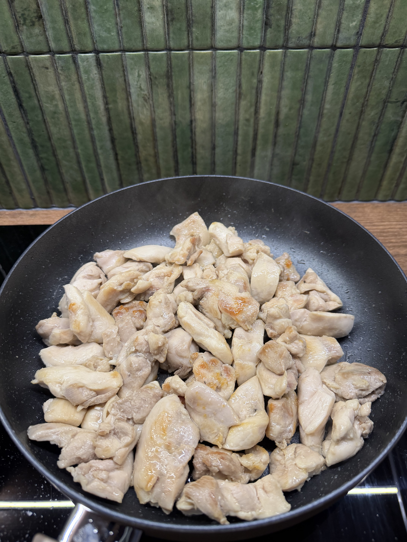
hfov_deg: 56.8
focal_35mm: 24
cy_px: 271
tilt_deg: -46.4
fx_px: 376
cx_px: 204
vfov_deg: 71.6
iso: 200
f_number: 1.78
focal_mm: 6.76
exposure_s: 1/109
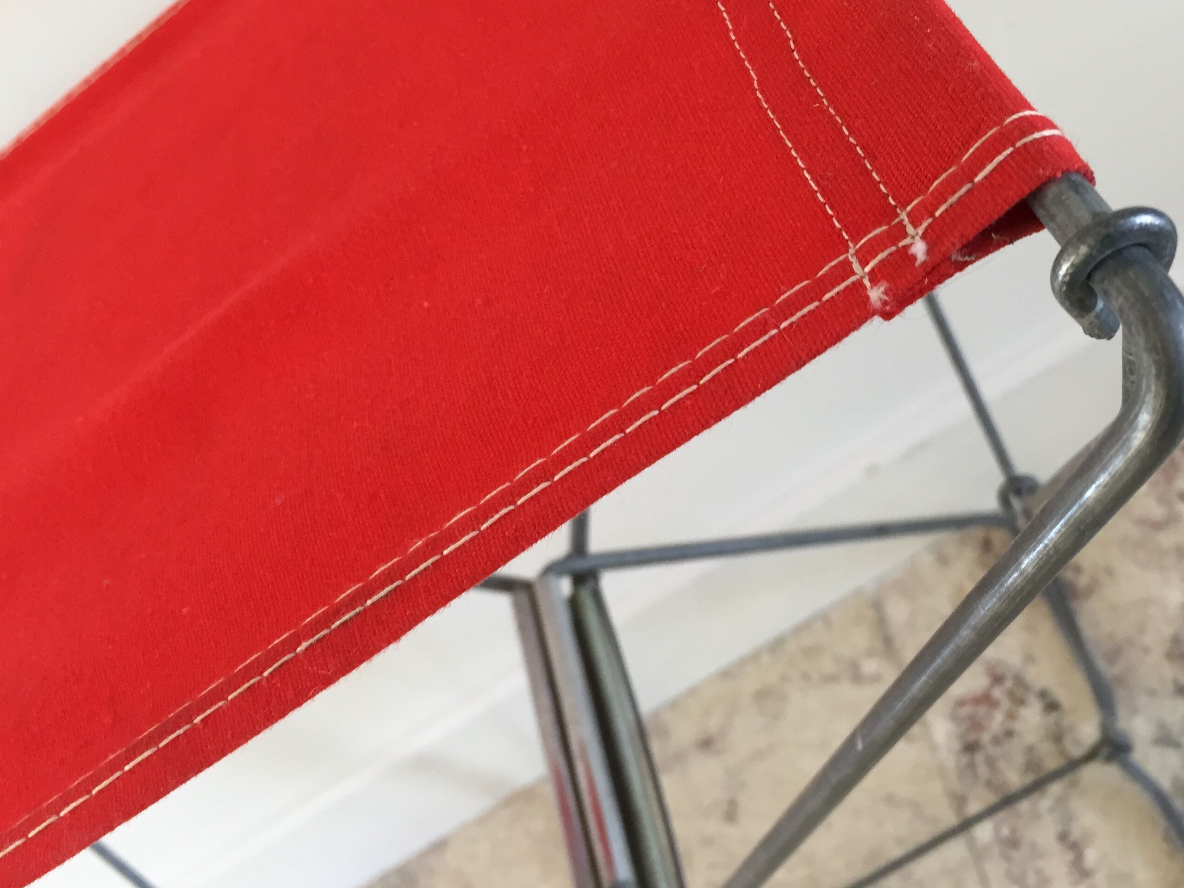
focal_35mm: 37
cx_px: 716
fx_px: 1266
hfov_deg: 49.8
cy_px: 415
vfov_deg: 38.7
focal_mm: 4.15
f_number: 2.2
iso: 100
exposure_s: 1/33
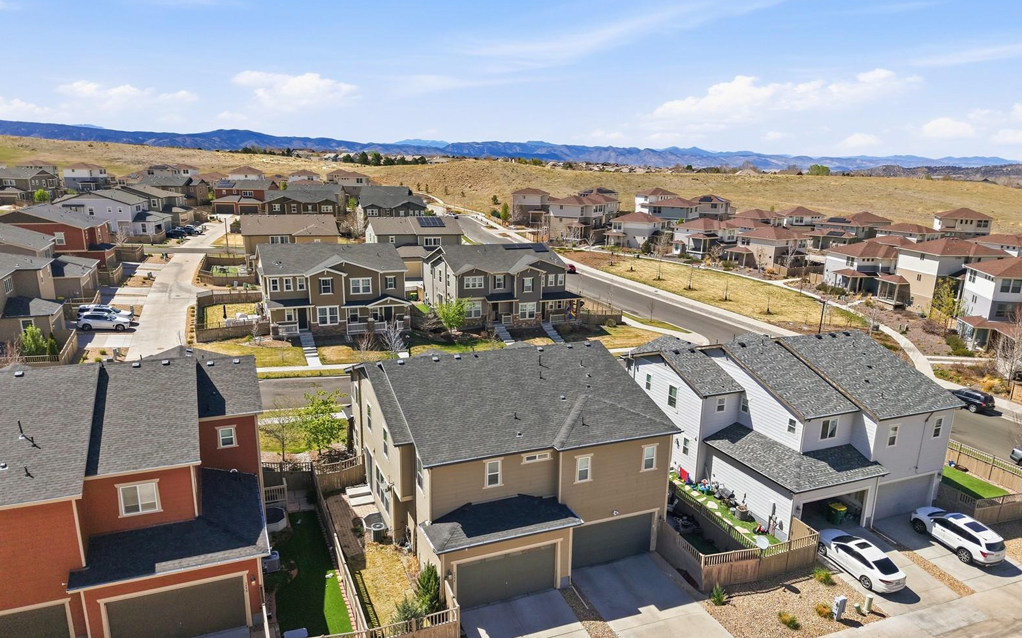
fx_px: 724
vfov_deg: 47.5
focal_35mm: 26
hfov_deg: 70.4
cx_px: 509
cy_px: 356
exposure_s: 1/8000
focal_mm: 8.7
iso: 150
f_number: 1.8
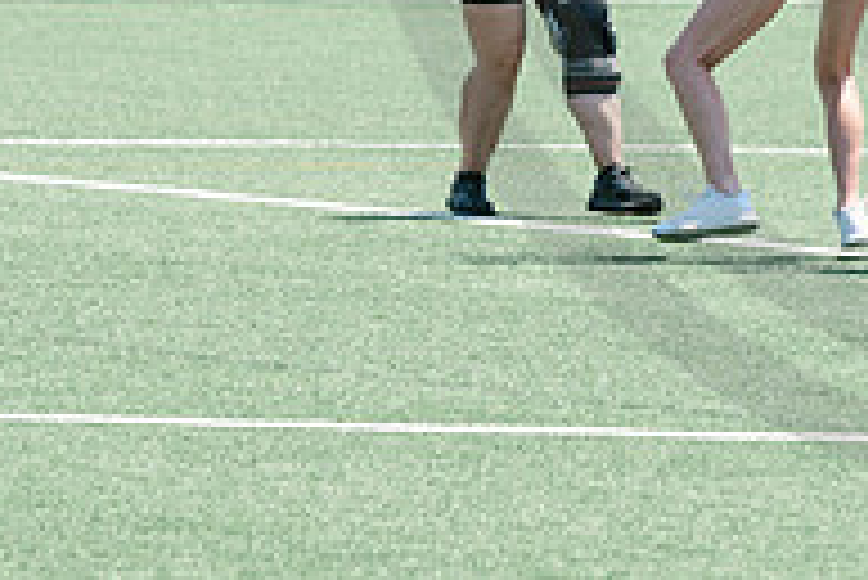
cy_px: -462
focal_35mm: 596
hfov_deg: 3.5
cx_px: 887
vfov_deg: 2.3
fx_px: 14381
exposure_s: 1/2000
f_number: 5.6
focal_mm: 165
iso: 400
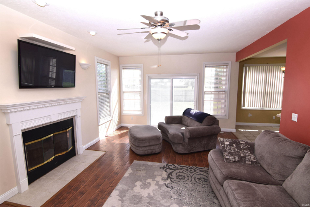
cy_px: 104
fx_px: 142
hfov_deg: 95.0
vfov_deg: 72.1
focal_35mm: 16
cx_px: 155
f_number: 10
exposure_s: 1/200
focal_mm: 11
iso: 400
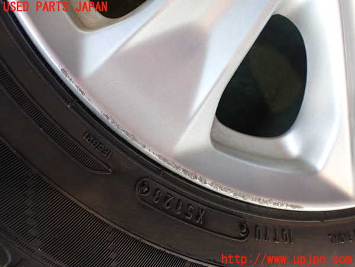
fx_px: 308
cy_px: 134
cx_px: 178
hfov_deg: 60.0
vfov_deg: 46.8
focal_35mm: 30
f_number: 2.3
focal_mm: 5.4
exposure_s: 1/125
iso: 250
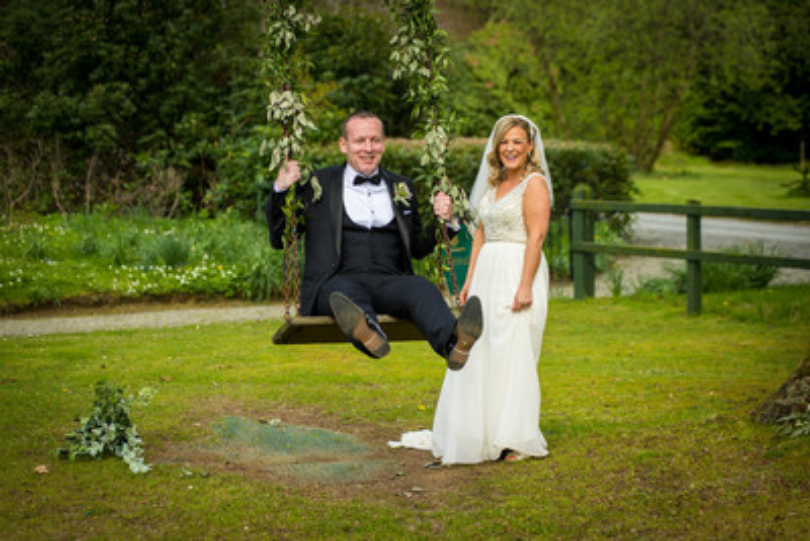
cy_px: 282
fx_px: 2574
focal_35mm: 114
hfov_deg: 17.9
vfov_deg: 12.0
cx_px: 373
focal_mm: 100
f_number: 2.8
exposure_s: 1/800
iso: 160
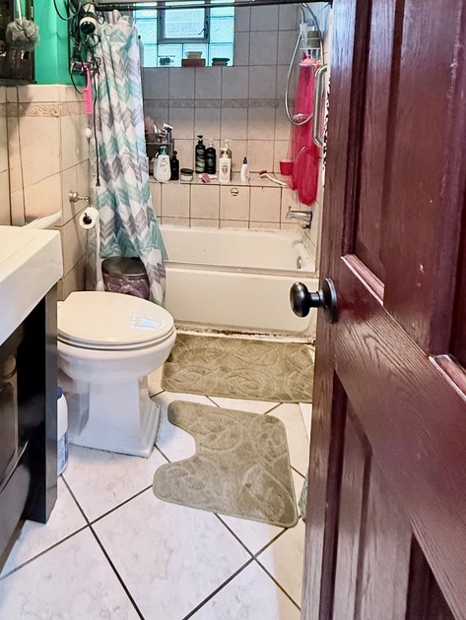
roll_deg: -0.6
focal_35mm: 24
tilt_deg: -6.9
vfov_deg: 66.9
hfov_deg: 55.0
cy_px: 152
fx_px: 430
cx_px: 135
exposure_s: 1/60
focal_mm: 2.22
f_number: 2.2
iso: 800
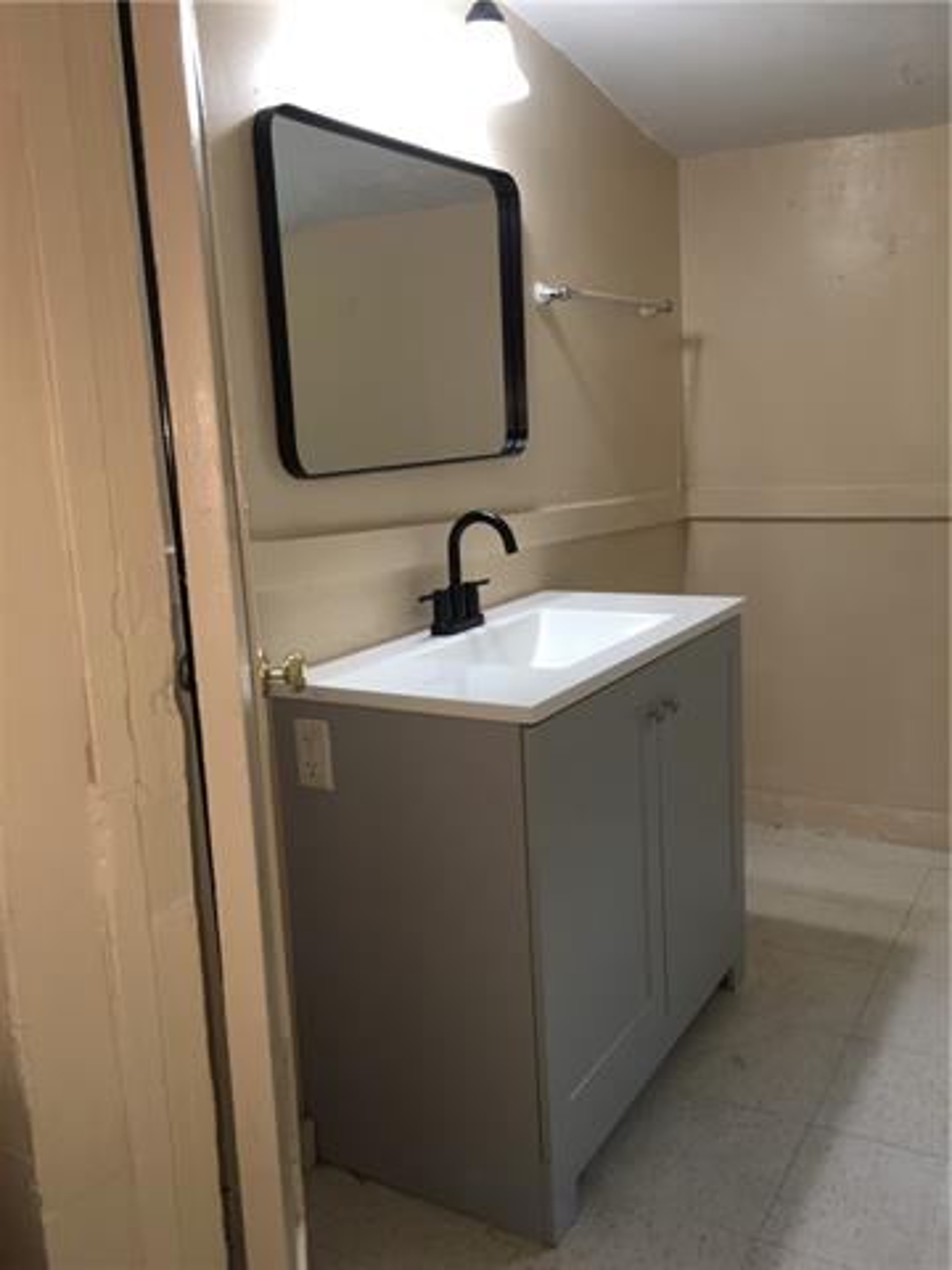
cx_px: 476
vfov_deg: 61.7
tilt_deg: -9.8
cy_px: 635
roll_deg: +3.4
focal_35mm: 29
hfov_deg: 48.2
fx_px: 1063
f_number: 2.2
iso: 50
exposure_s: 1/30
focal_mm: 4.15
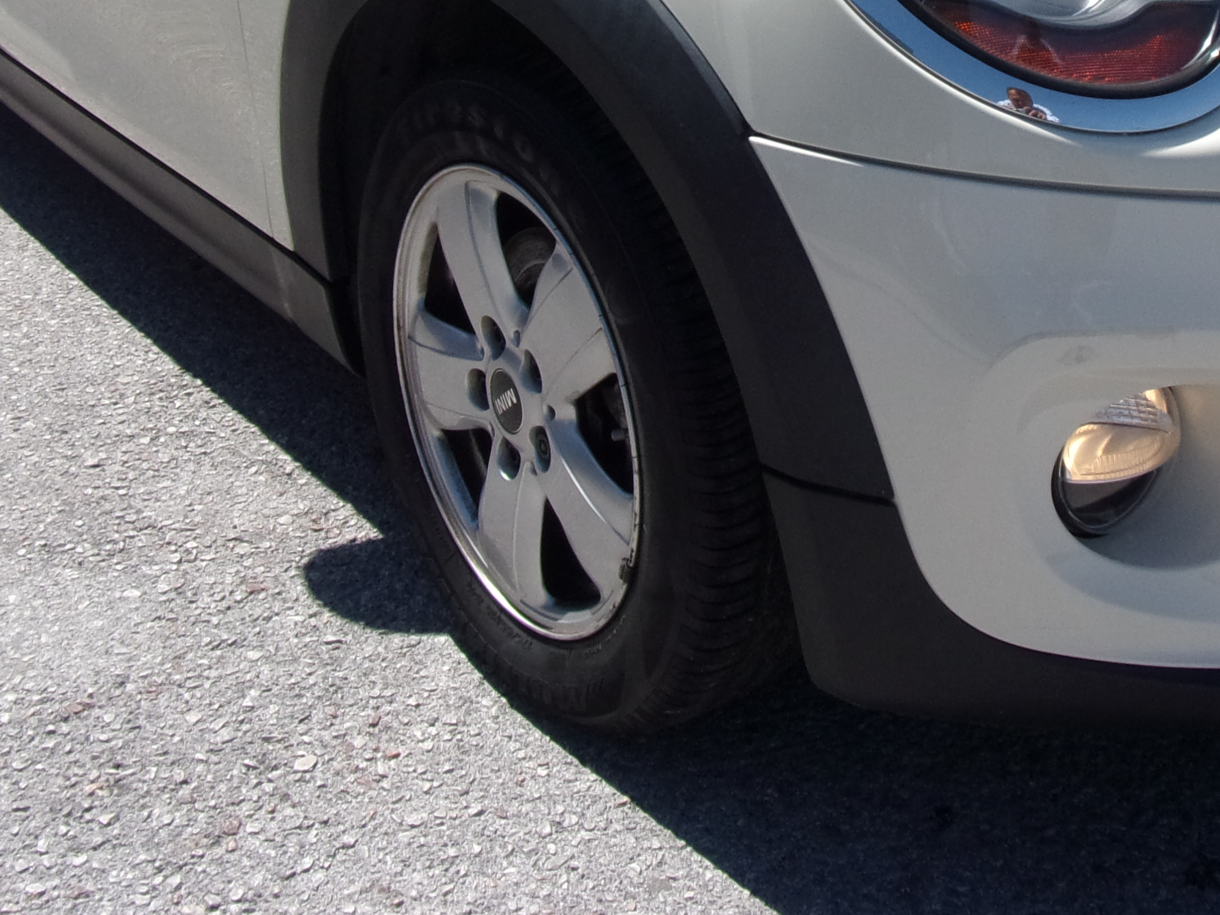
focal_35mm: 51
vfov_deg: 27.1
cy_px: 15
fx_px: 1797
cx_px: 909
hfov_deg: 36.6
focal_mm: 4.3
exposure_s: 1/140
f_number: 10.8
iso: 80
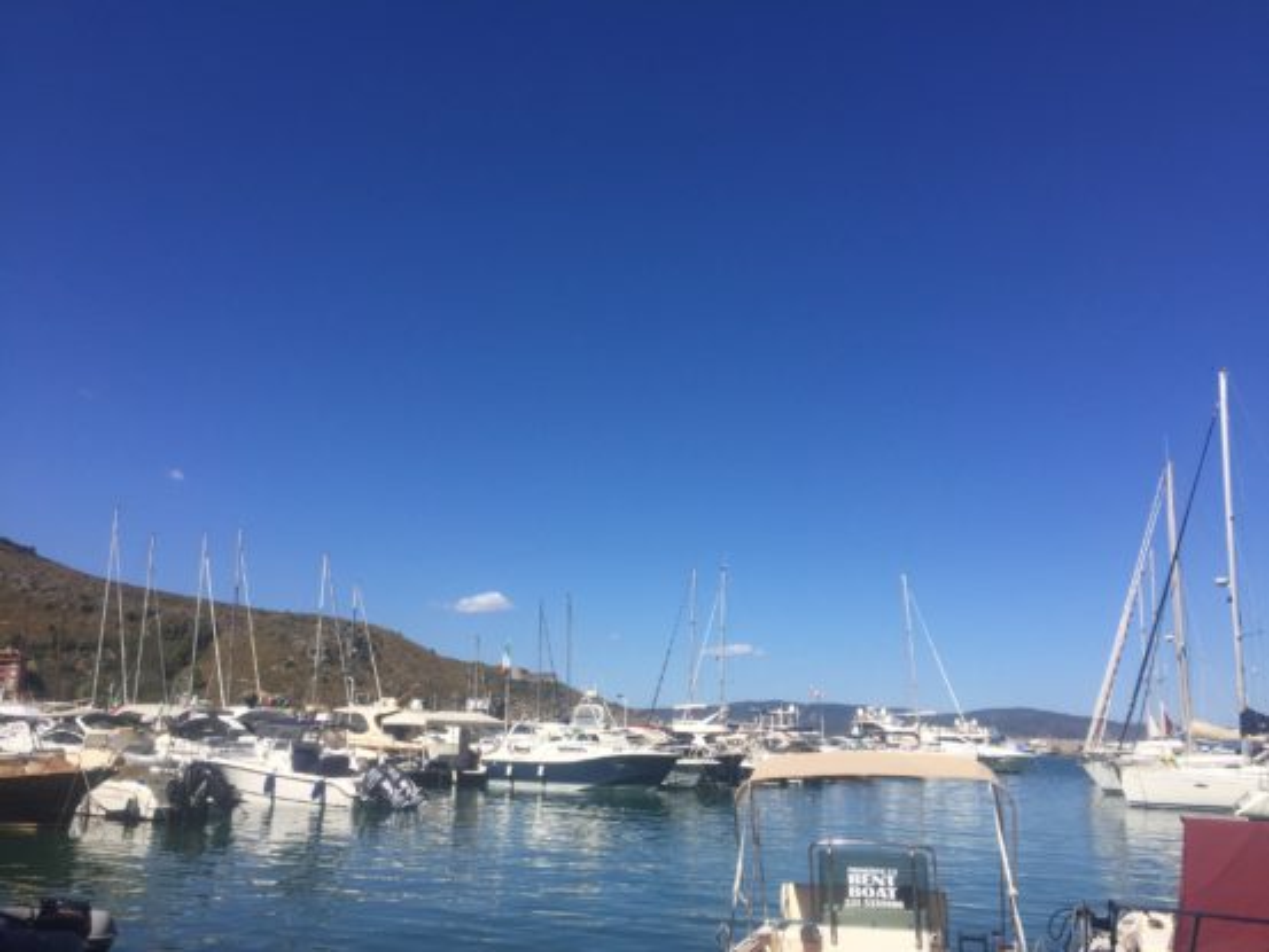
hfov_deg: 61.6
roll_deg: -1.8
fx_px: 1063
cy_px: 476
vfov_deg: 48.2
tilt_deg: +13.1
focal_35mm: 29
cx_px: 634
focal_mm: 4.15
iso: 32
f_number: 2.2
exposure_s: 1/3300
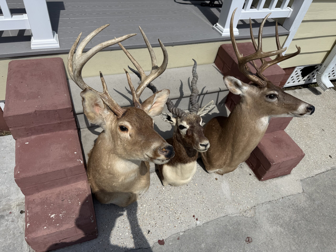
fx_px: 233
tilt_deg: -45.1
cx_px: 168
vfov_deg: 56.8
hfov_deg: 71.6
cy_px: 126
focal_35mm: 24
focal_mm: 6.76
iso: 80
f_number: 1.78
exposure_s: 1/6173
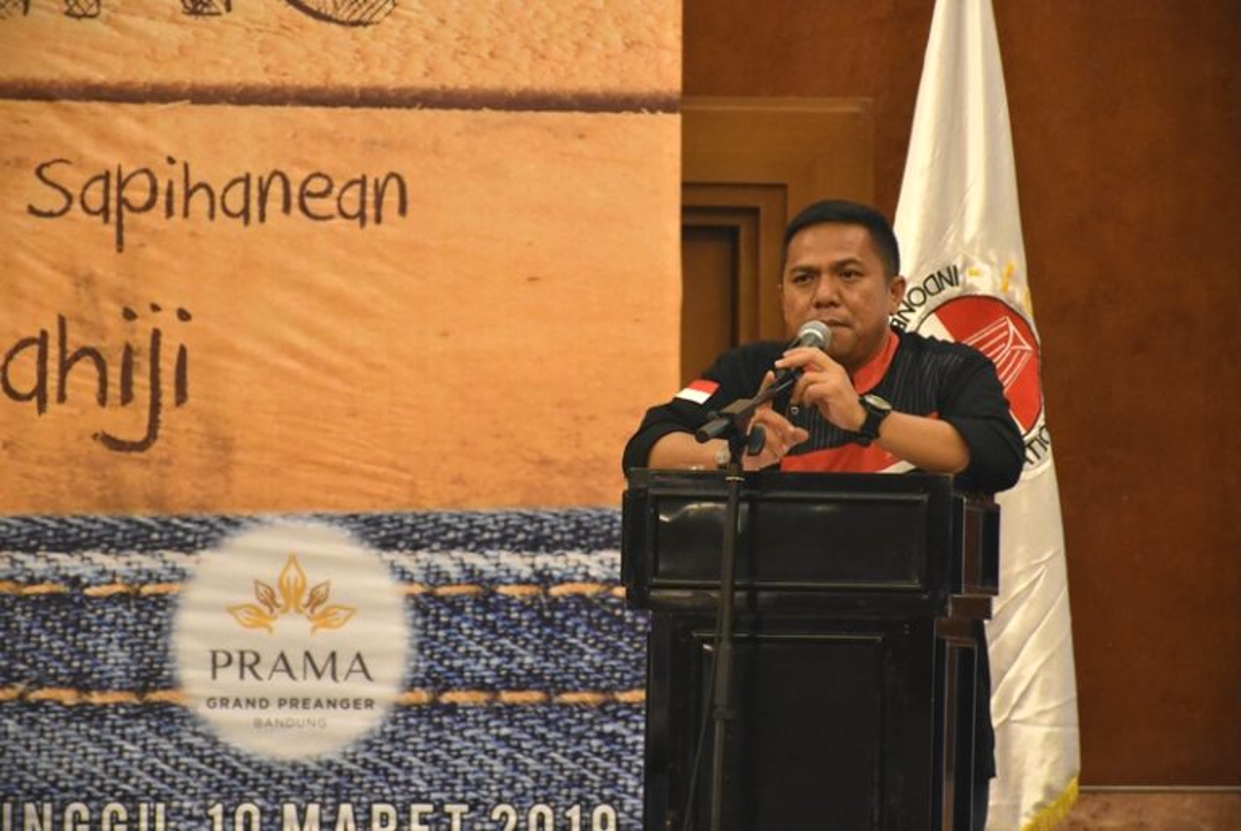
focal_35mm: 168
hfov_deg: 12.2
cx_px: 620
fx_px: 5798
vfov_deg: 8.2
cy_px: 416
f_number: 5.6
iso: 5600
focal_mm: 112
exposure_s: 1/60
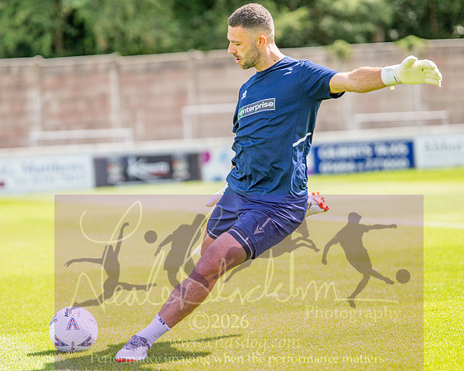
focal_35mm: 143
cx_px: 198
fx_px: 1964
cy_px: 186
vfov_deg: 10.8
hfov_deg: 13.5
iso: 220
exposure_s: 1/6400
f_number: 1.6
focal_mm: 85
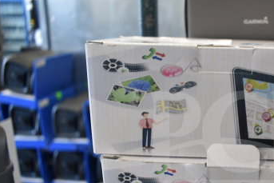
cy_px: 155
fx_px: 365
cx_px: 221
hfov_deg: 39.4
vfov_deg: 27.4
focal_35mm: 48
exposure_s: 1/30
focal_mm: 18
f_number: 3.5
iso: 900
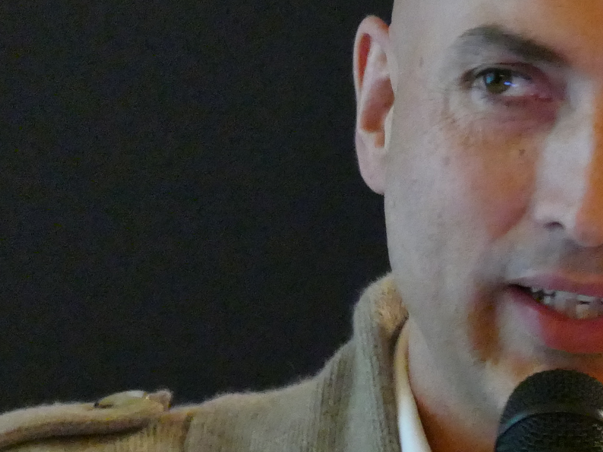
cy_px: 394
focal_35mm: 960
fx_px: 16723
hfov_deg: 2.1
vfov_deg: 1.5
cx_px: 544
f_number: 4
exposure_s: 1/125
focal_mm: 94.66
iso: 3200
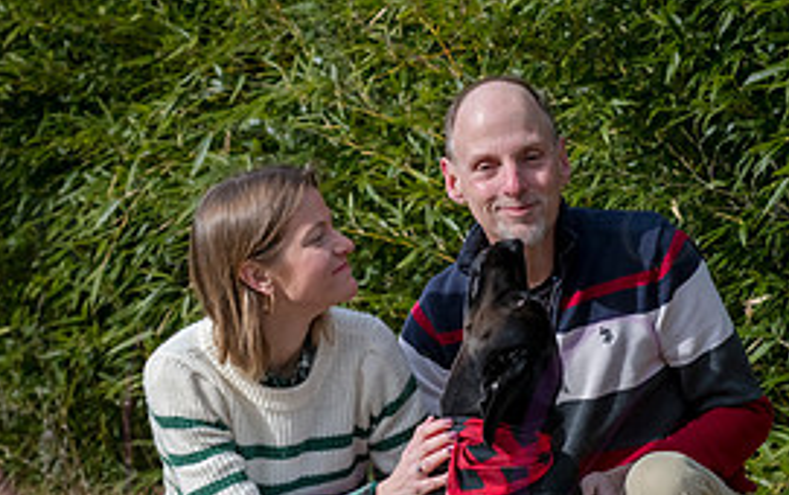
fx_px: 4692
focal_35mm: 218
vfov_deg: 6.0
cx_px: 422
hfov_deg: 9.6
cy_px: 374
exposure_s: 1/1000
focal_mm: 100
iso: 400
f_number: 7.1
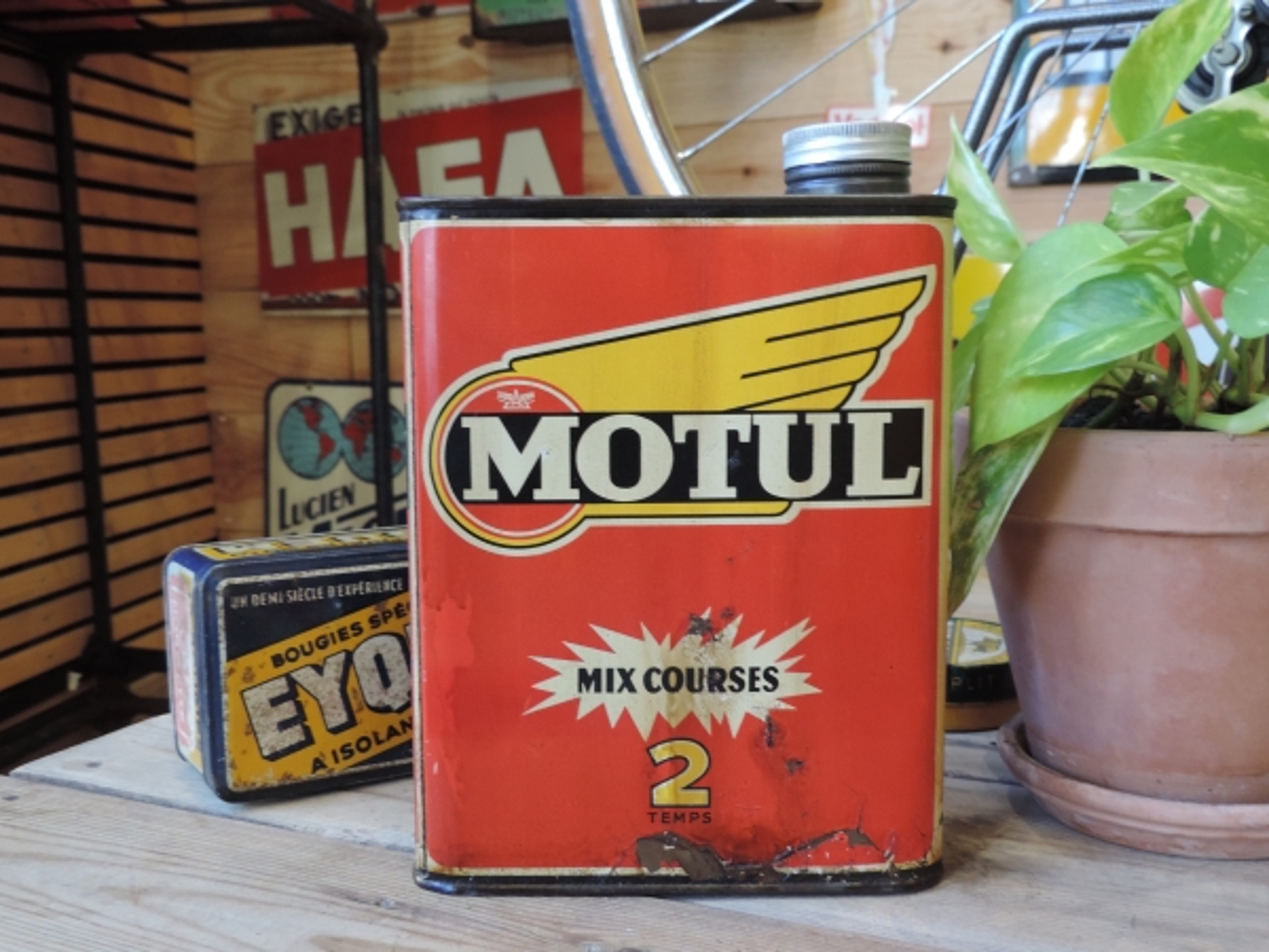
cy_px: 476
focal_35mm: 35
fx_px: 1283
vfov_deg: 40.7
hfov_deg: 52.6
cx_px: 634
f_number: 3.3
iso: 400
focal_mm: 6.2
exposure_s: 1/30
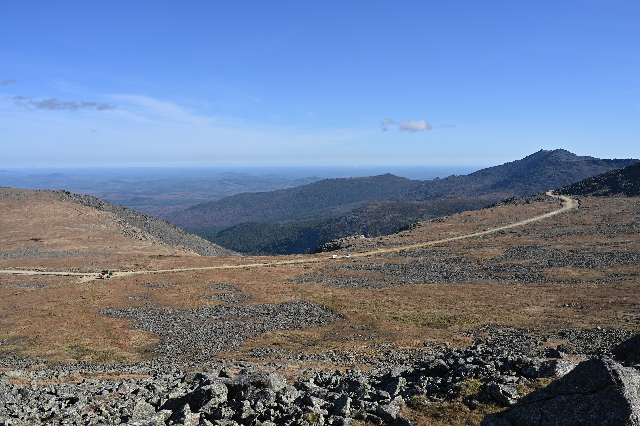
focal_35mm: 31
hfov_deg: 60.3
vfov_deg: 42.3
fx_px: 551
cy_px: 213
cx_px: 320
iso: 100
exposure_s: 1/400
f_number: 8
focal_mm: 31
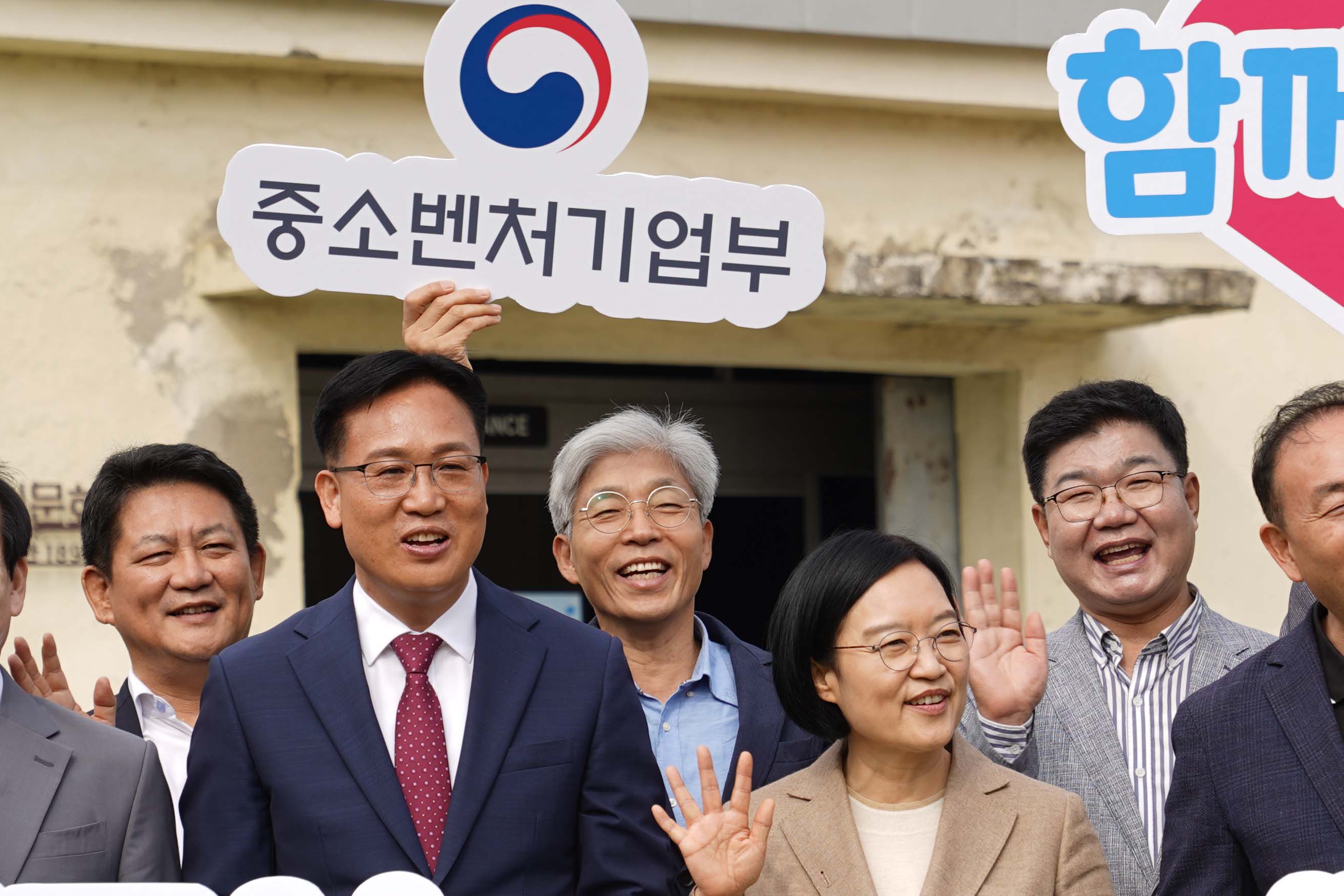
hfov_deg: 12.9
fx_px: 5935
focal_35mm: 159
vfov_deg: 8.6
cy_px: 488
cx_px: 755
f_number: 4.5
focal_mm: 70
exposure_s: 1/250
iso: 64
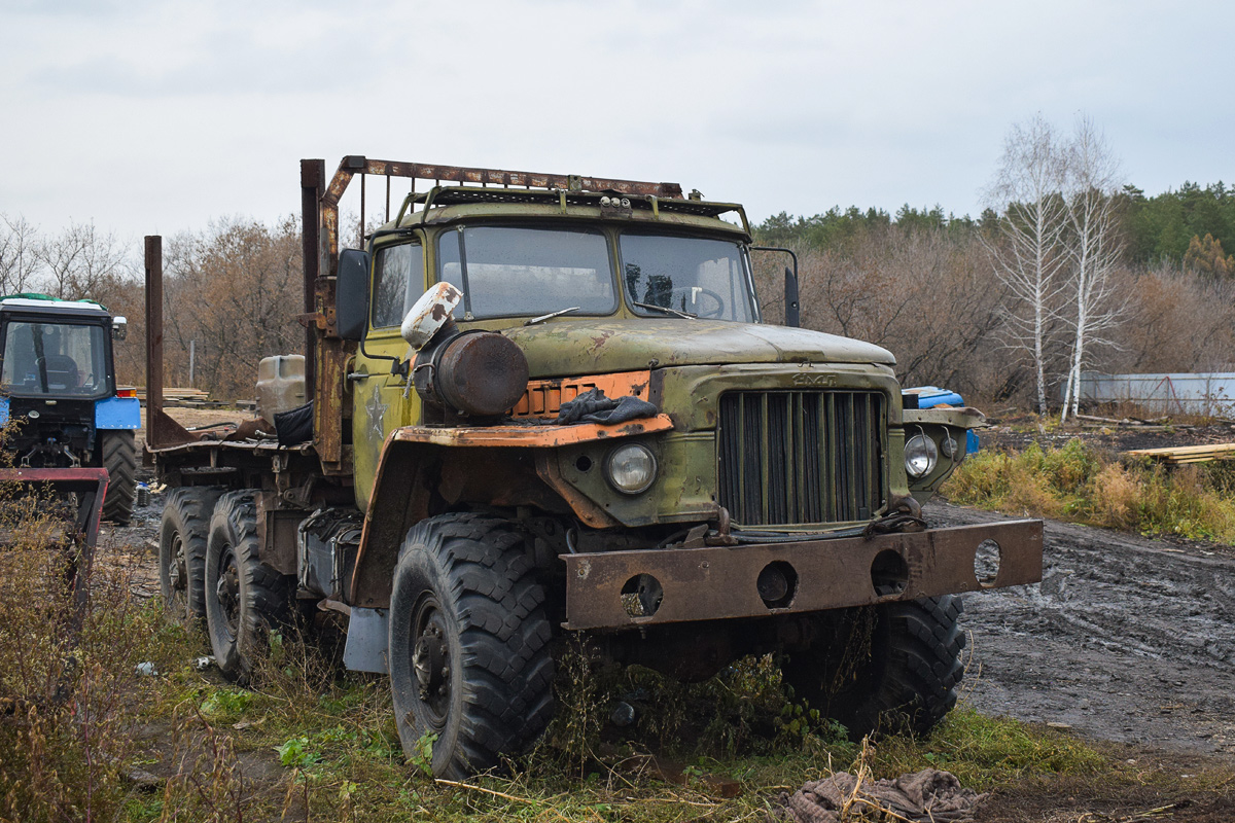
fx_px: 1338
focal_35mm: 39
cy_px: 412
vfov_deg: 34.2
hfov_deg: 49.6
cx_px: 618
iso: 800
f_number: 5.6
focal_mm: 26
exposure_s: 1/800
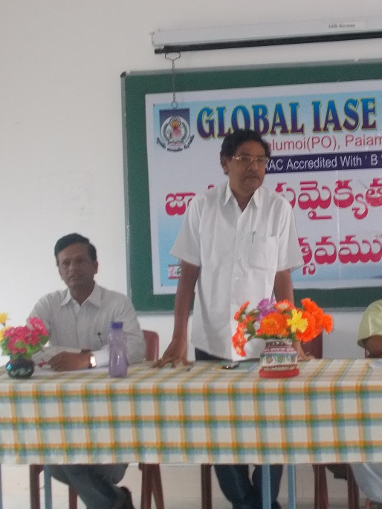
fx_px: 1148
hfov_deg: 18.7
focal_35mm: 78
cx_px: 317
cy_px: 254
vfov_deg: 25.0
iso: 400
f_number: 4.9
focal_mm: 10.3
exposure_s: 1/30
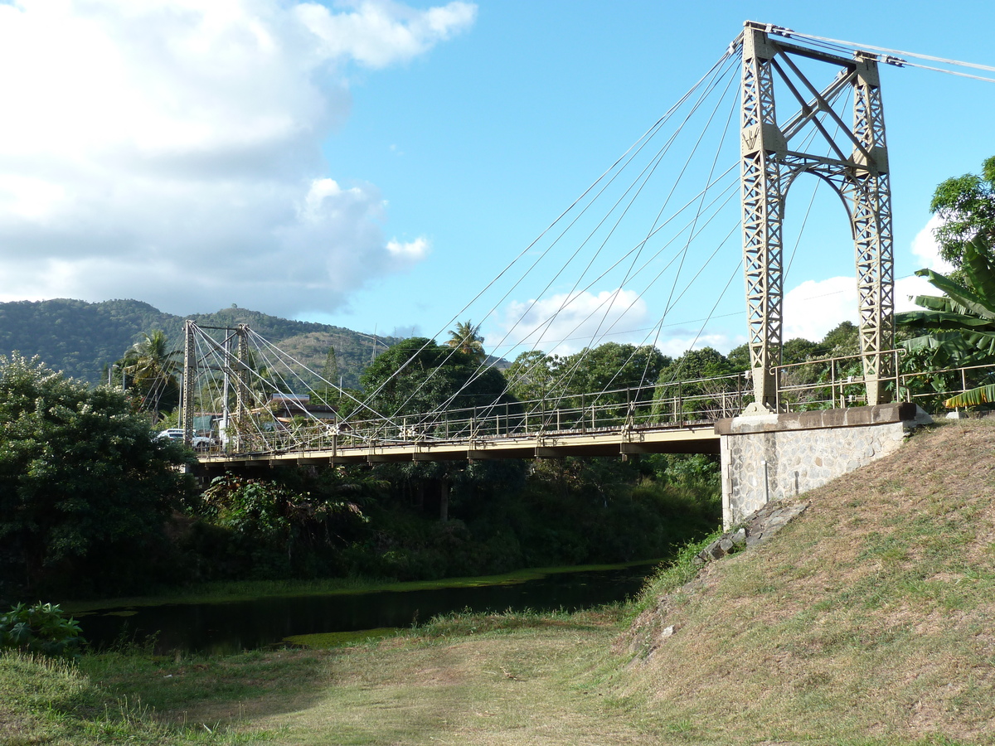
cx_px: 498
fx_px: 1064
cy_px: 373
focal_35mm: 37
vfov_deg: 38.7
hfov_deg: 50.1
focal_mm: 6.1
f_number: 4
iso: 80
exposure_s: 1/200
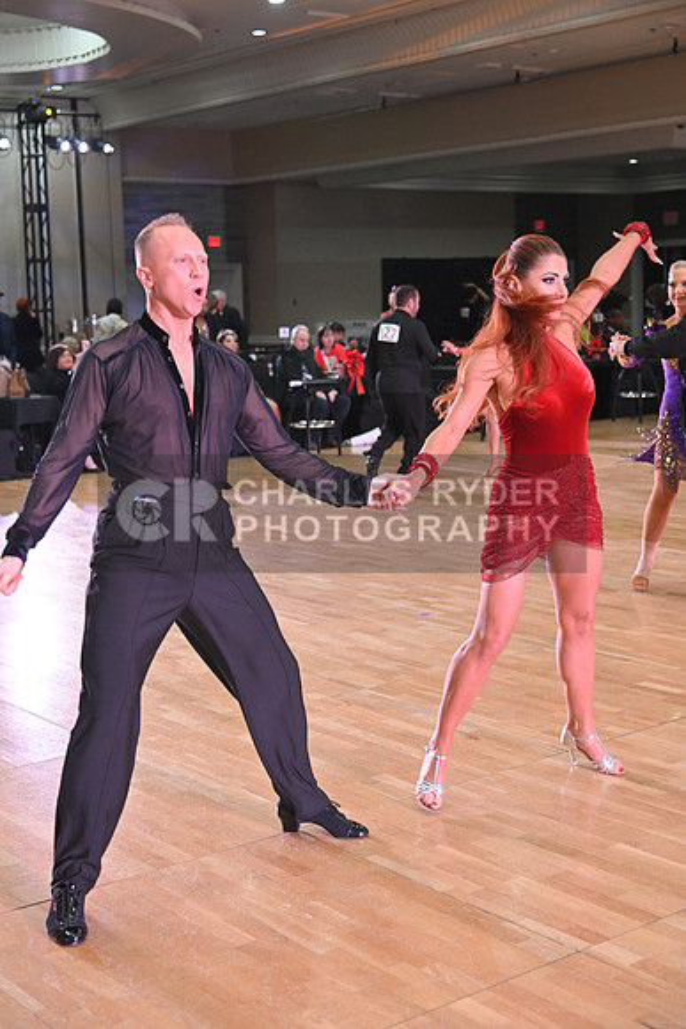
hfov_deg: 27.0
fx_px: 1428
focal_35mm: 50
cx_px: 343
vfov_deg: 39.6
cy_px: 514
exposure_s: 1/400
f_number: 4.5
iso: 3200
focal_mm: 50
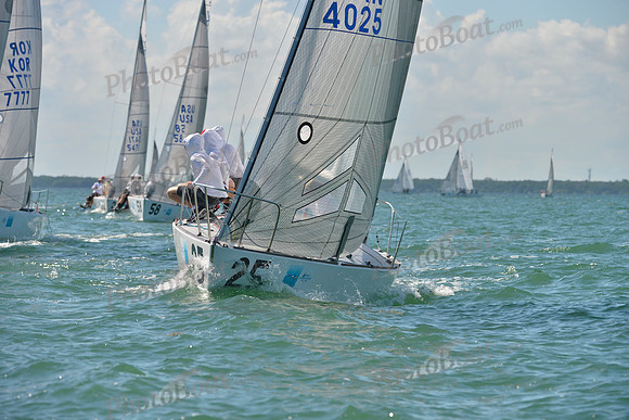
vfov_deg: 6.9
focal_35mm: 200
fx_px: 3495
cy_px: 210
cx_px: 314
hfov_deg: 10.3
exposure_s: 1/1000
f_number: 7.1
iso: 200
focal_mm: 200
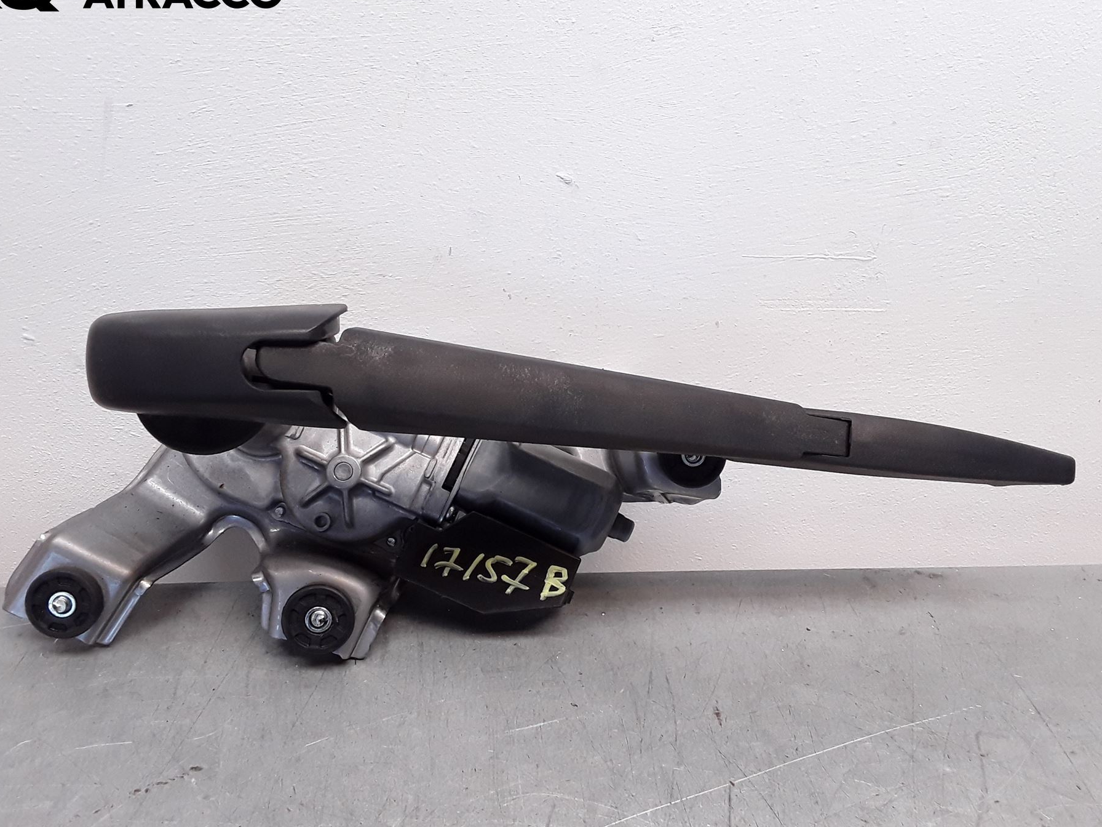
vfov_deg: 44.1
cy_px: 444
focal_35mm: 32
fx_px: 1019
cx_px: 535
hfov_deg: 56.8
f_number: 1.9
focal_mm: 2.91
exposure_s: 1/120
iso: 100
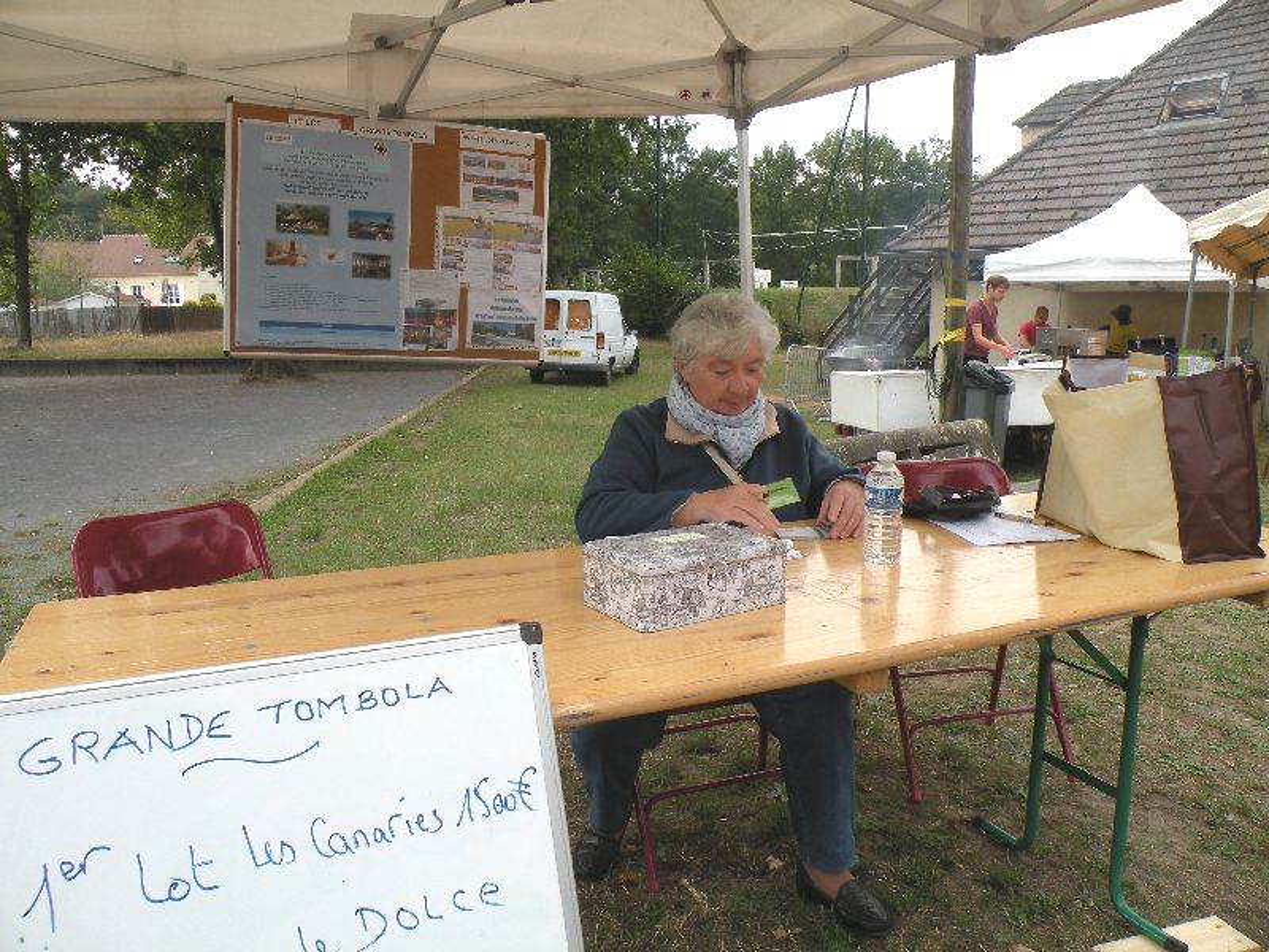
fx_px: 990
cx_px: 634
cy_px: 476
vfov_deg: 51.4
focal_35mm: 27
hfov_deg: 65.3
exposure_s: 1/120
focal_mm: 4.7
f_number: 4.5
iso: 64
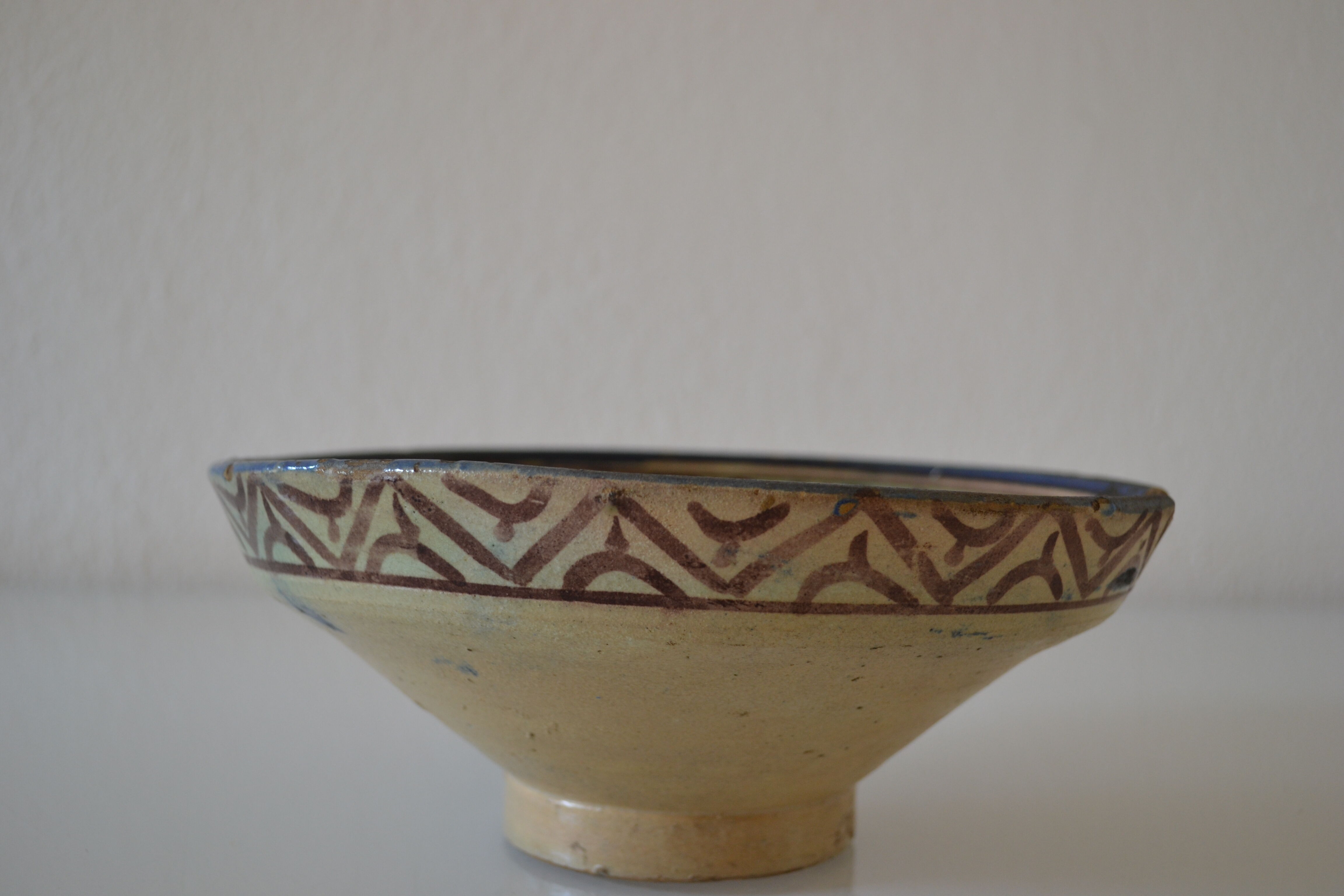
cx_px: 672
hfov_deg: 49.6
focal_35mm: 39
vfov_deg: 34.2
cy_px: 448
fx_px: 1456
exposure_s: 1/80
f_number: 4.2
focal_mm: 26
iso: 400
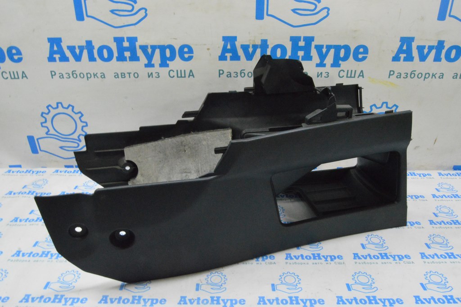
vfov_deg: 45.6
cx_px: 230
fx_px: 365
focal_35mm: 28
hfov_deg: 64.6
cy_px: 154
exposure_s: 1/15
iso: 6400
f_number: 20
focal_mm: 19
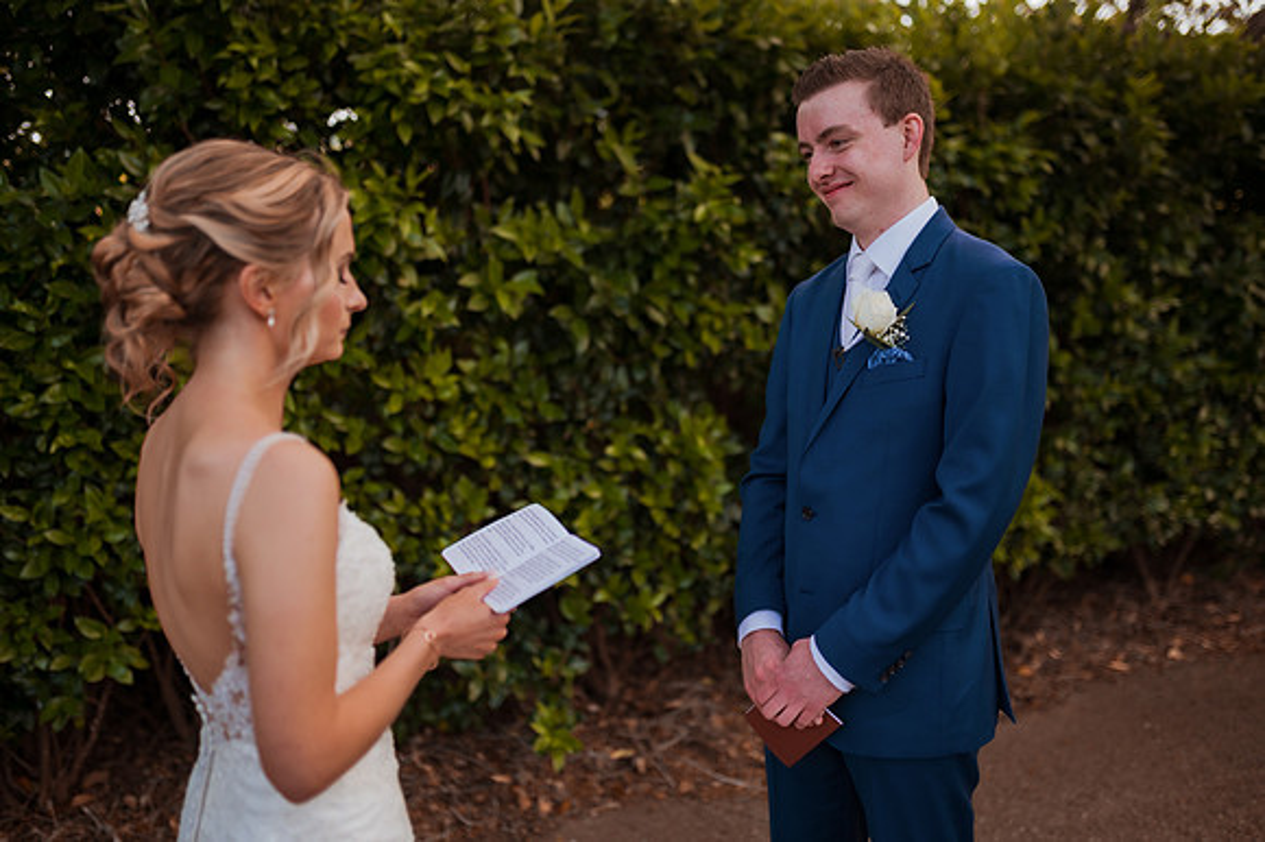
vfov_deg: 37.8
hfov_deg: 54.5
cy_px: 421
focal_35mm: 35
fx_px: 1229
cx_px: 632
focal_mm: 35
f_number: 1.8
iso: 320
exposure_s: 1/1000
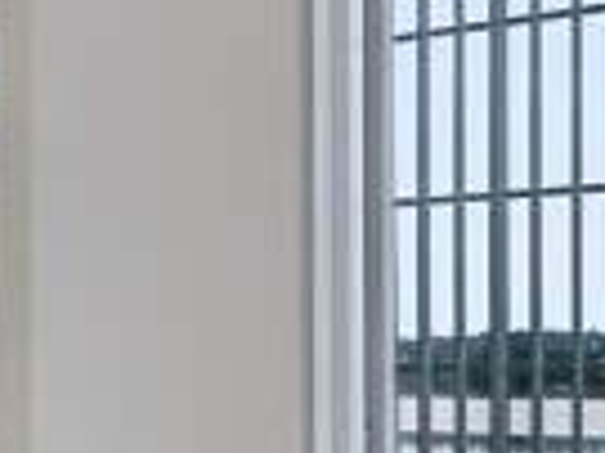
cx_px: -345
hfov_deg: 18.6
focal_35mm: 91
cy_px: 406
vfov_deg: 16.0
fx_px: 1589
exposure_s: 1/40
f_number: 9
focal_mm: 16
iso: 100
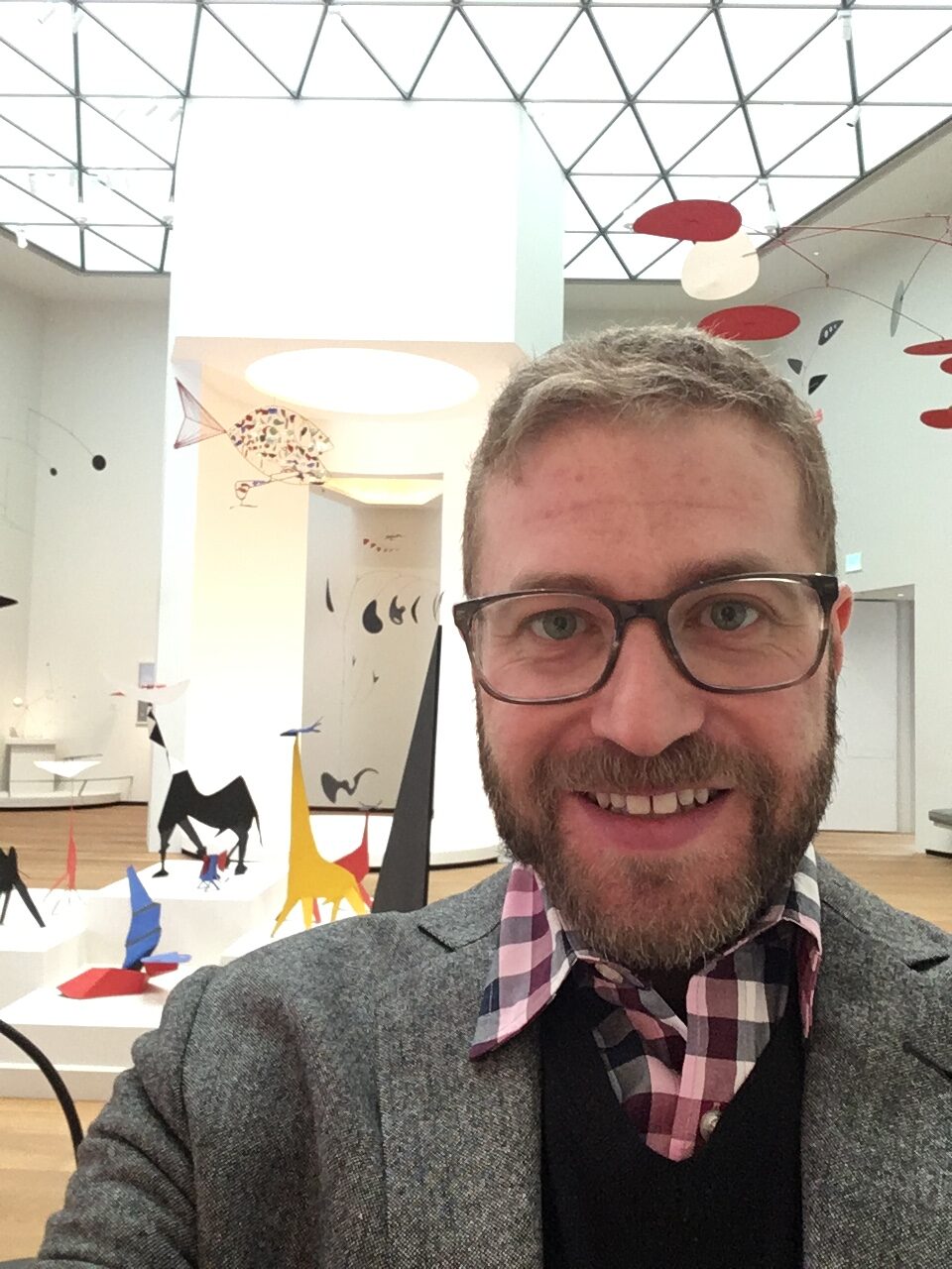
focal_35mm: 31
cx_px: 476
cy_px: 634
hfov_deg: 45.4
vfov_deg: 58.4
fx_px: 1137
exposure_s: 1/30
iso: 200
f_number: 2.4
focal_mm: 2.15
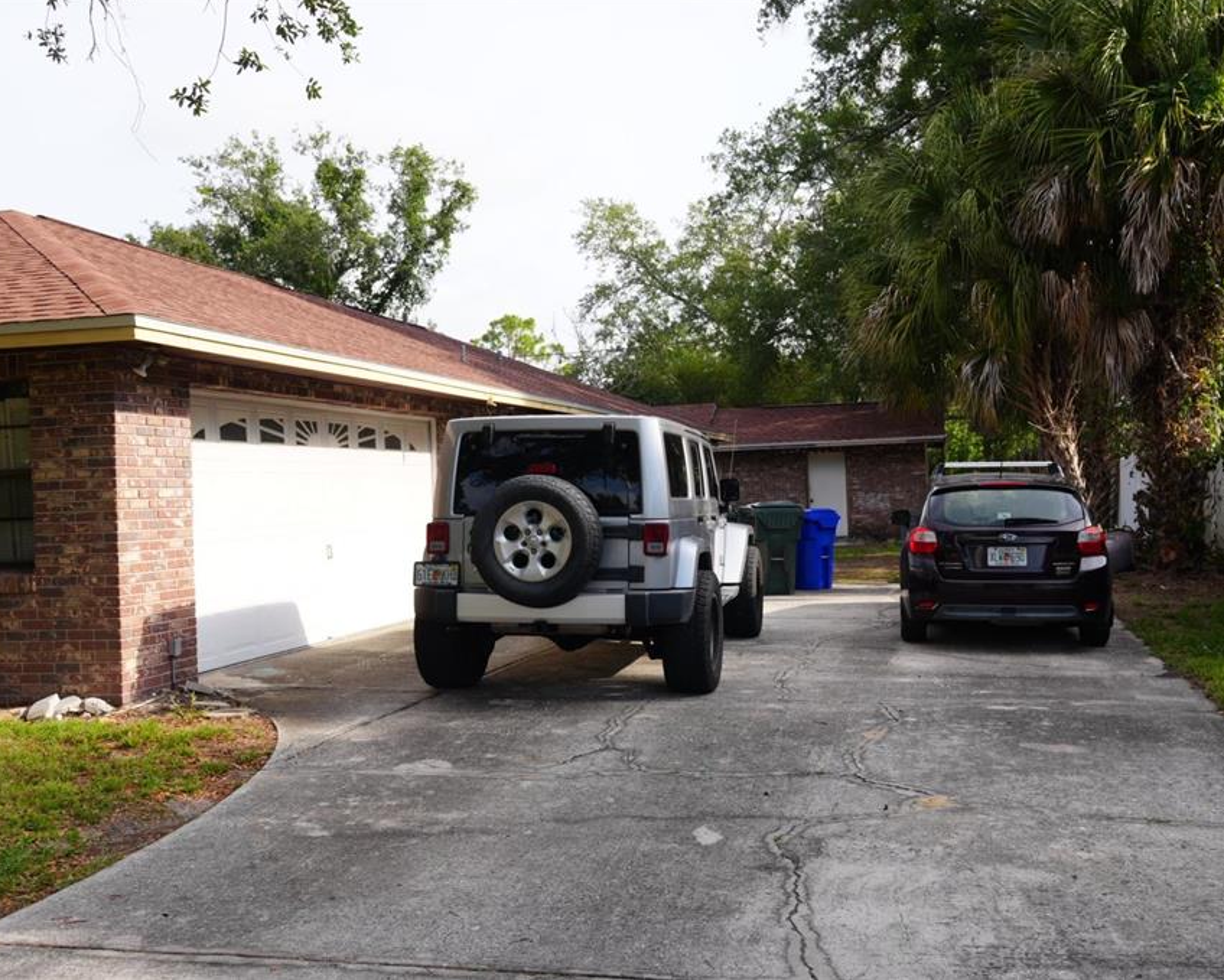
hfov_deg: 52.0
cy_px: 488
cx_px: 680
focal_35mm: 35
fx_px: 1251
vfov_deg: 42.8
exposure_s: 1/250
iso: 100
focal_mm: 20.3
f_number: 4.5
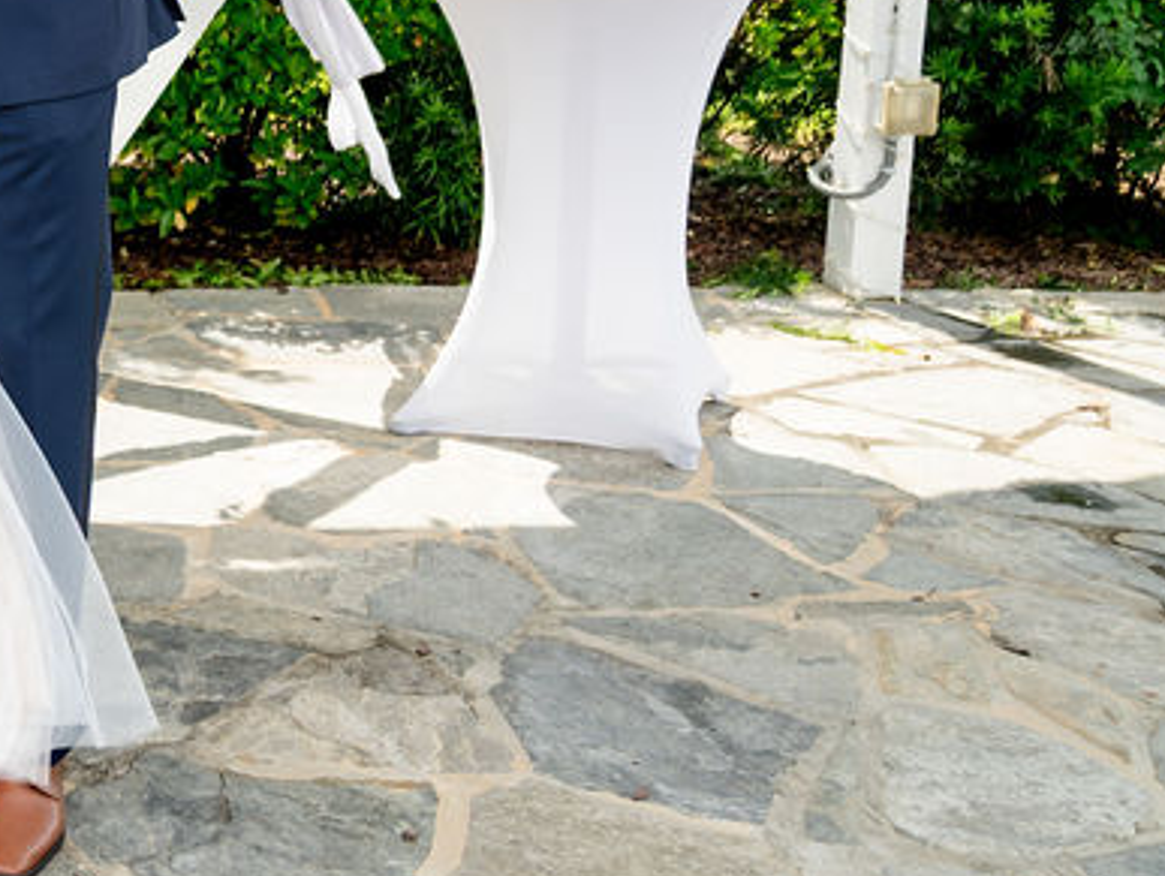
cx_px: -190
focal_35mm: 61
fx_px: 2055
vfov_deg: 23.5
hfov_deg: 28.1
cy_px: 116
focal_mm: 24
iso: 100
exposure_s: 1/250
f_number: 2.8
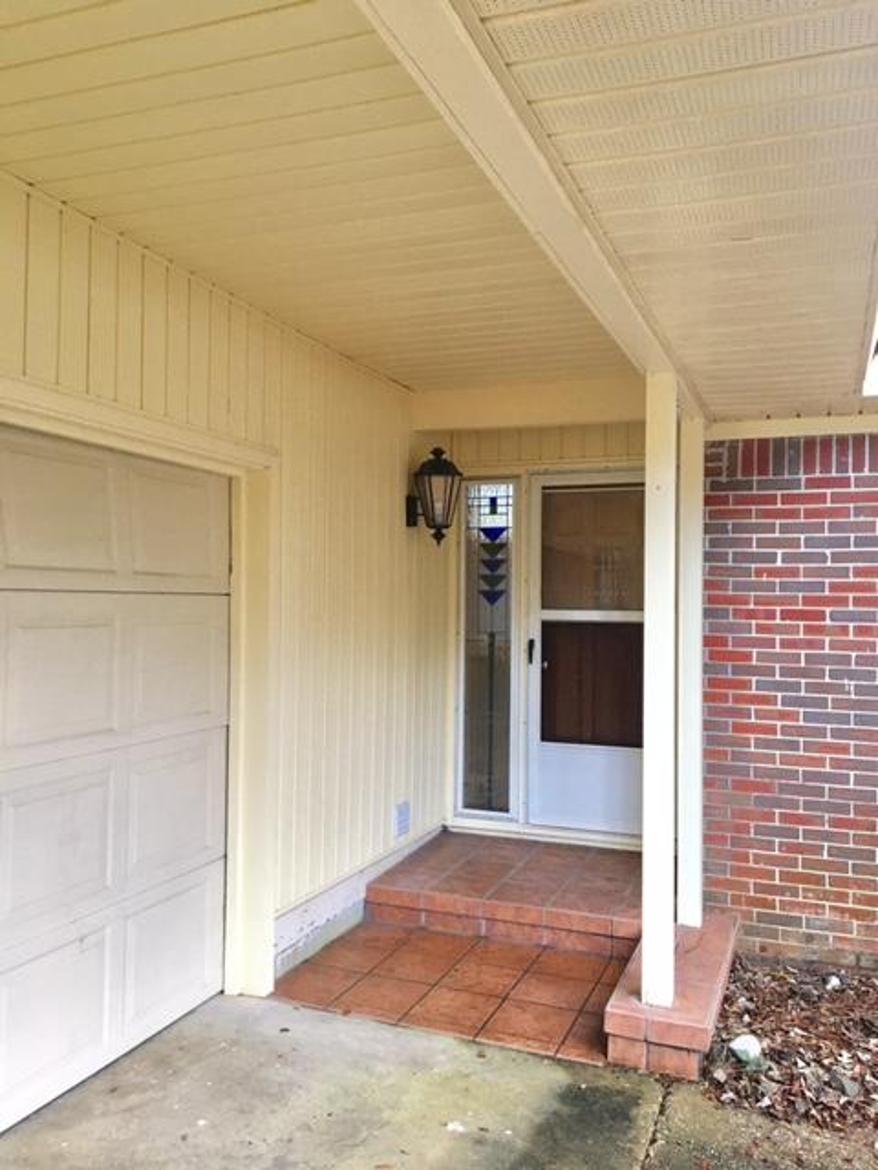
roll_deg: +0.5
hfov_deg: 48.2
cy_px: 585
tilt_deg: +2.0
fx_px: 981
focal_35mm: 29
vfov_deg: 61.7
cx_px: 439
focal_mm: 4.15
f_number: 2.2
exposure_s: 1/30
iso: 80
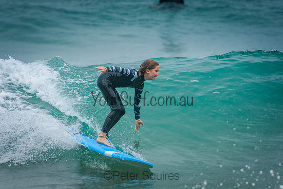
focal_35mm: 600
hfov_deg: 3.4
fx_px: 4718
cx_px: 142
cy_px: 94
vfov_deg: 2.3
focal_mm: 400
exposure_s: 1/2000
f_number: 5.6
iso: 720
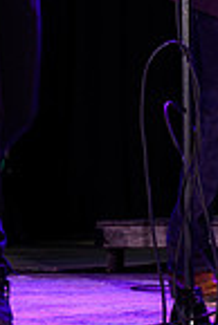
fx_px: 1604
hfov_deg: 7.8
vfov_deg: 11.3
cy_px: -108
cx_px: 125
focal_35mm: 177
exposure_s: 1/60
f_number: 6.3
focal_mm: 57
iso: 1600
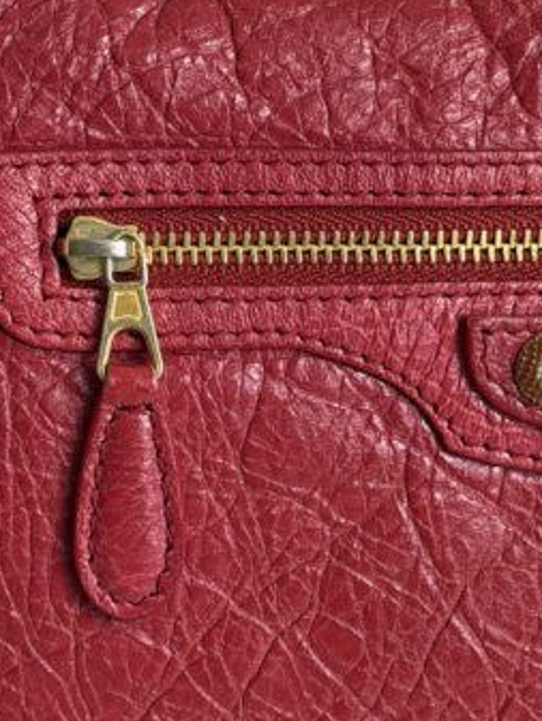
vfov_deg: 17.2
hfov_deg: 13.0
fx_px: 2378
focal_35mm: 114
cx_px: 323
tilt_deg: -16.5
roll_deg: +0.3
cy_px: 280
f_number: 1.78
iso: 50
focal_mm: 6.76
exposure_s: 1/60
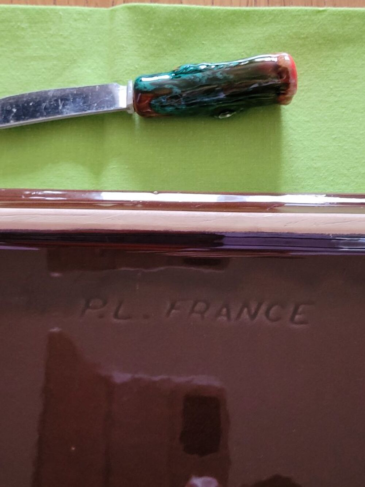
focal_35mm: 26
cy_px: 244
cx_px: 182
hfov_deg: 53.1
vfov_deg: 67.3
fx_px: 365
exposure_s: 1/33
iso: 500
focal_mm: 5.4
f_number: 1.8
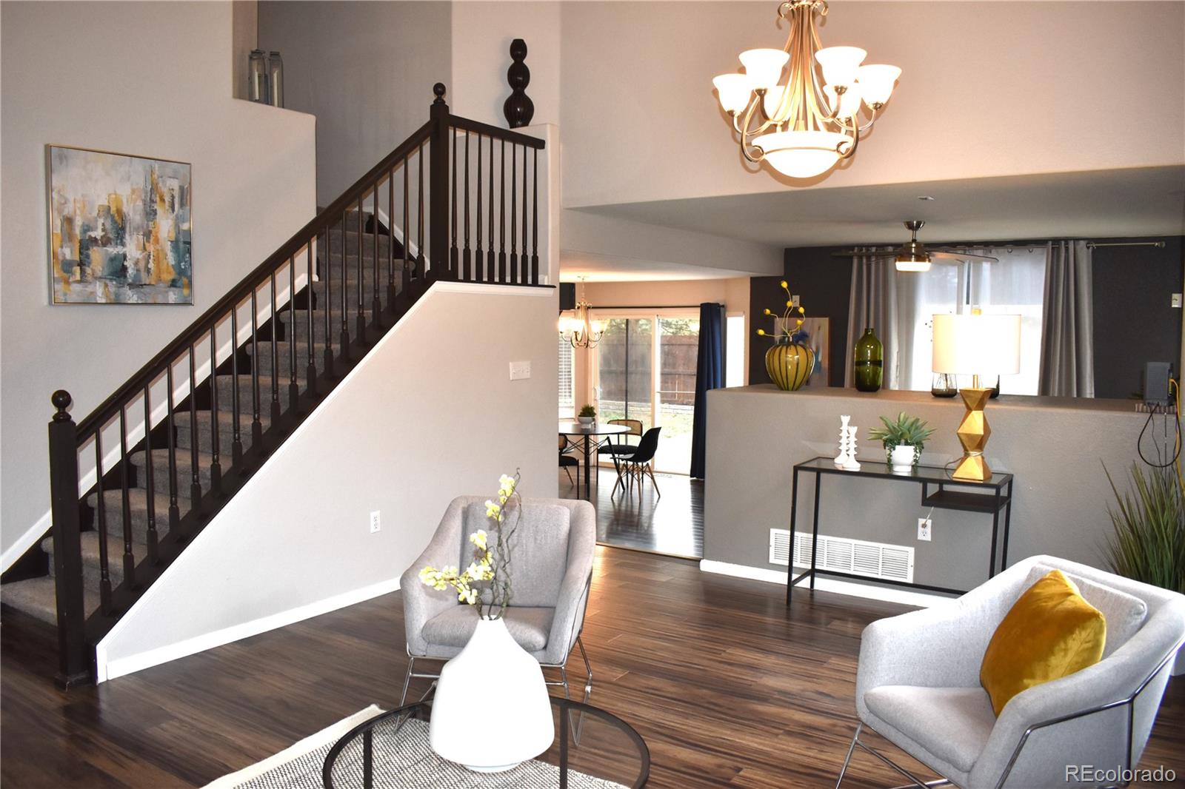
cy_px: 394
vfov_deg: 47.9
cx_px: 592
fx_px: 889
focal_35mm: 27
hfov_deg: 67.4
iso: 800
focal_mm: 18
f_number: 5
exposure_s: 1/200
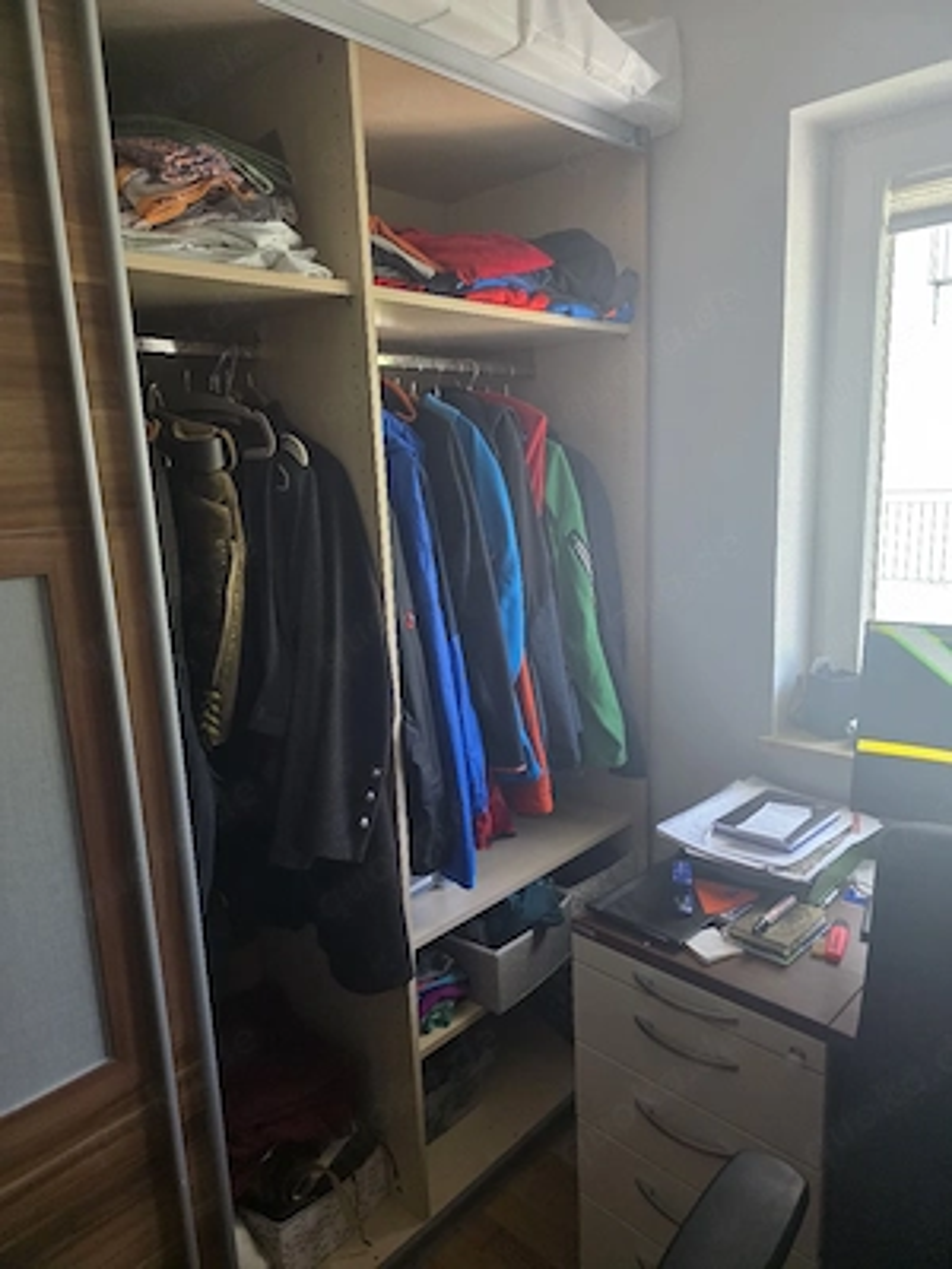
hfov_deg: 58.9
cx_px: 476
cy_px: 634
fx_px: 843
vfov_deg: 73.9
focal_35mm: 23
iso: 400
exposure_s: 1/120
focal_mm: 6.3
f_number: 1.7
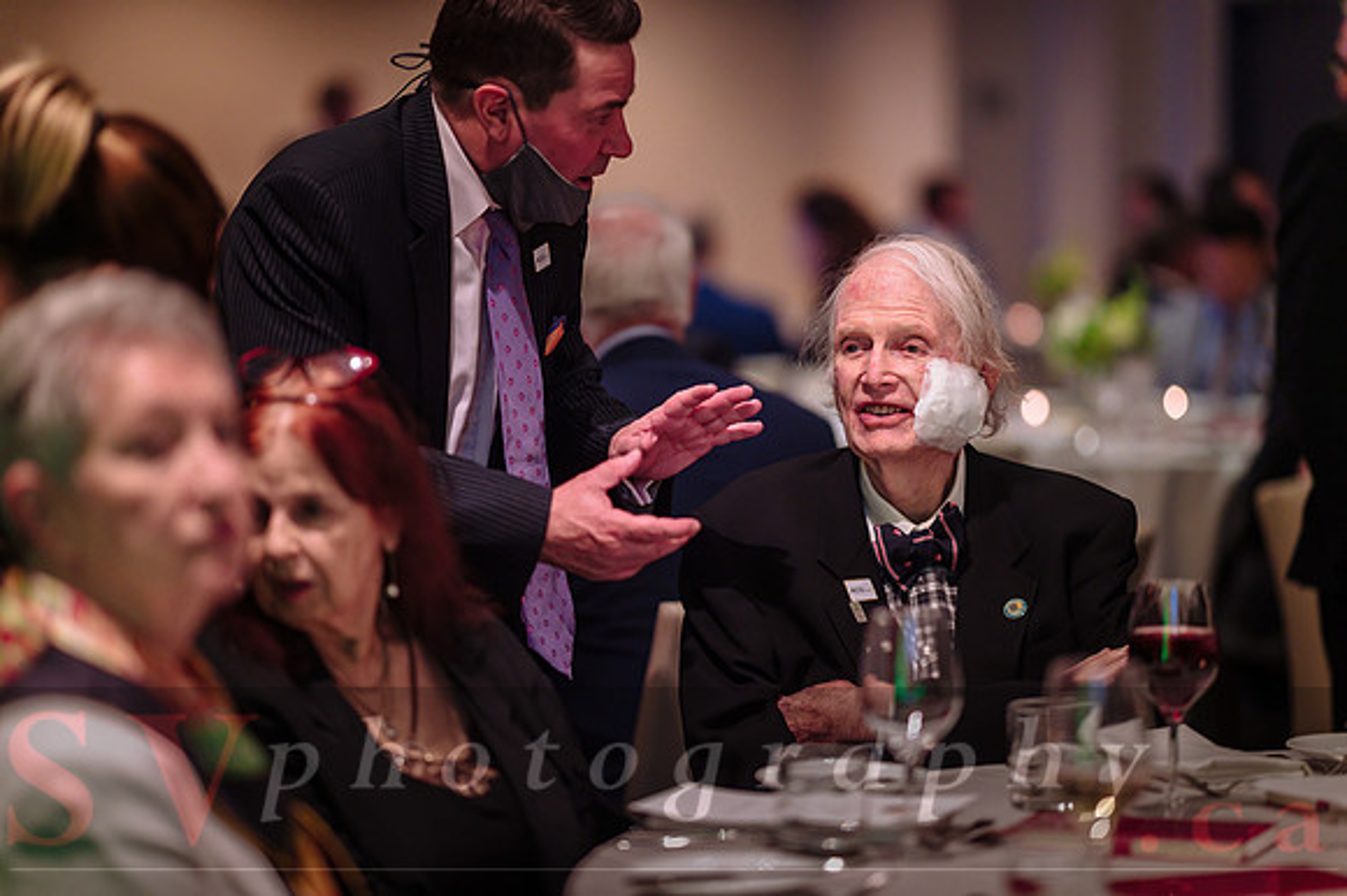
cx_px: 674
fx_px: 3926
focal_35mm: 105
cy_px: 448
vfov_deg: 13.0
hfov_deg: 19.5
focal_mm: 105
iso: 1600
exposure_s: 1/200
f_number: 1.4
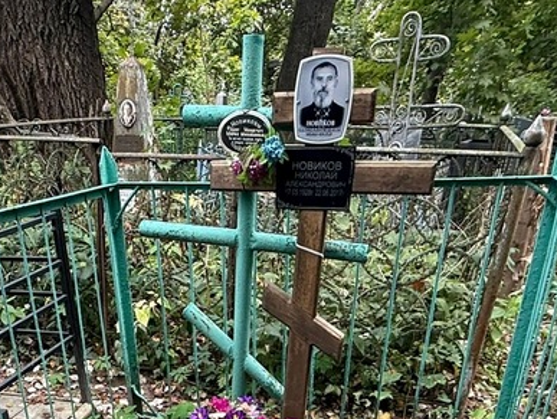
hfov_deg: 49.3
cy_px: 452
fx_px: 596
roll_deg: -1.8
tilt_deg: -30.5
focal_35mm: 37
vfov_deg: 34.0
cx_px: 189
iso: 100
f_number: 2.2
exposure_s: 1/99
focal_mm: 2.22
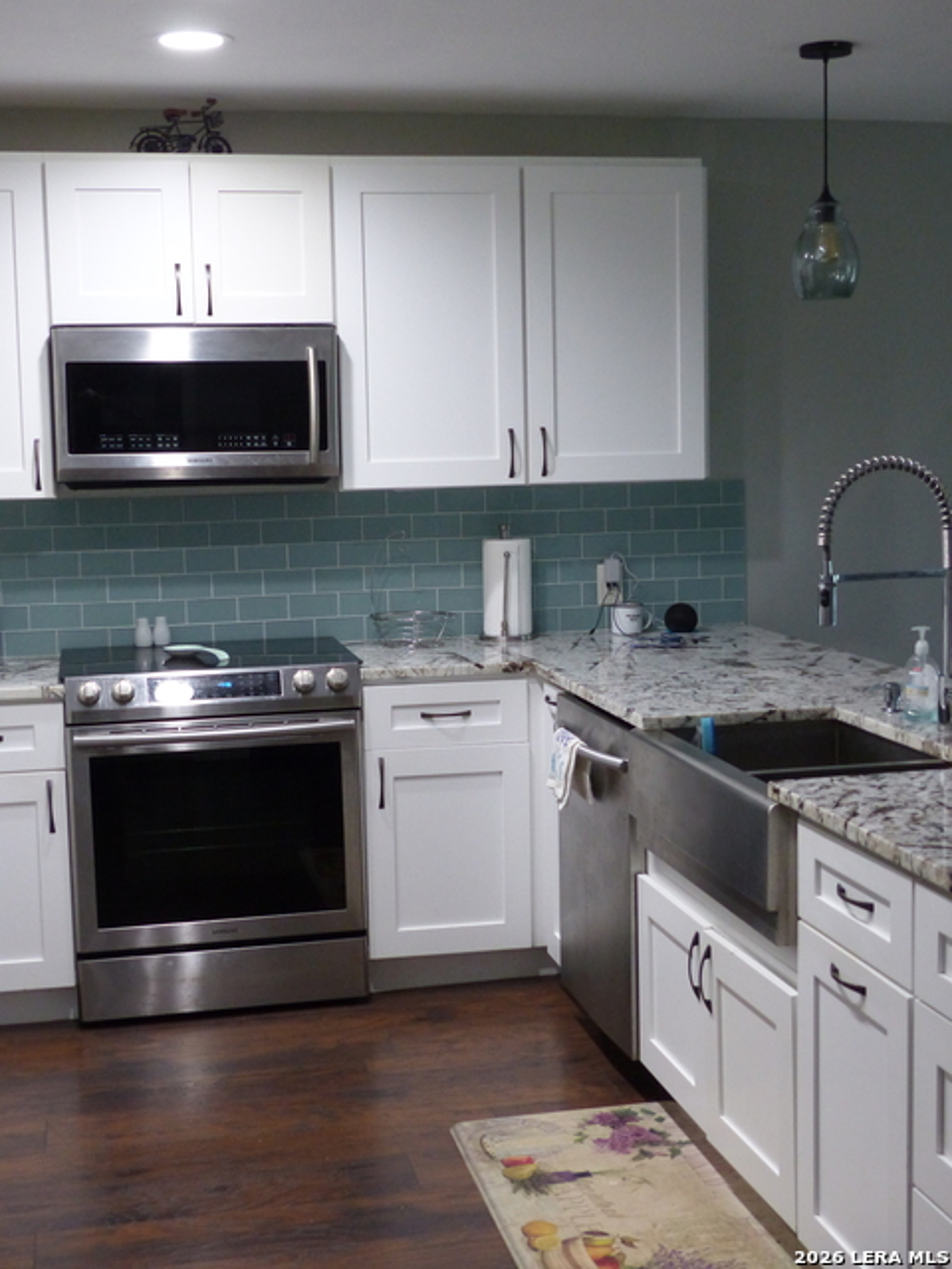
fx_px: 1723
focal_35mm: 47
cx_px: 476
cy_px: 634
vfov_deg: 40.4
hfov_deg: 30.9
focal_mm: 8.4
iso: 400
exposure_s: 1/40
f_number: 2.8
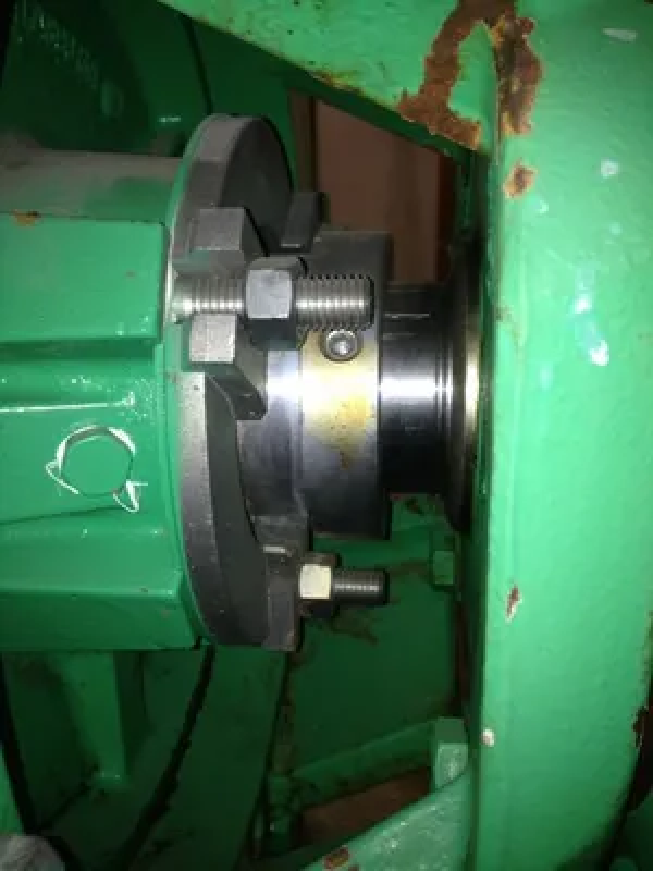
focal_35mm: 35
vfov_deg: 52.6
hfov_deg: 40.7
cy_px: 436
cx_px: 326
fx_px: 880
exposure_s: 1/31
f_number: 2.4
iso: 50
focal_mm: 4.28
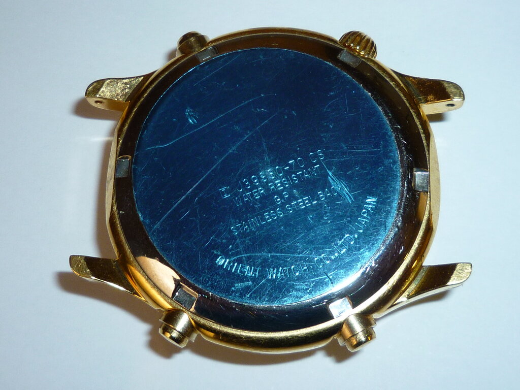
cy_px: 195
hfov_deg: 32.7
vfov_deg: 24.8
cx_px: 260
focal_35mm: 59
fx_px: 886
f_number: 4
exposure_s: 1/30
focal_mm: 5.3
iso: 100
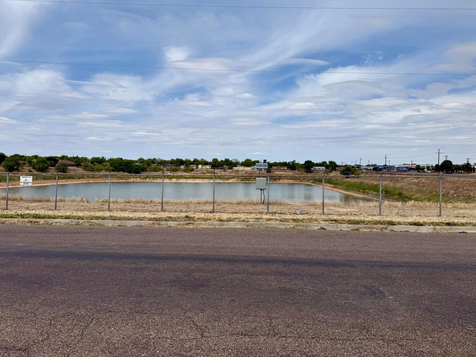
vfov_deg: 56.8
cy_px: 178
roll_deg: -1.1
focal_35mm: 24
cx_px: 238
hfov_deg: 71.6
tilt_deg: -1.1
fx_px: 330
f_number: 1.78
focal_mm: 6.76
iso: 80
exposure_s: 1/9091
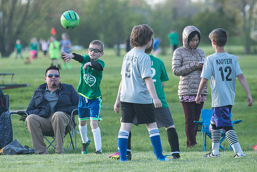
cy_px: 97
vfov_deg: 2.4
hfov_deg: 3.6
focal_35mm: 574
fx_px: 4098
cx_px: 106
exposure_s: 1/640
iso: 1600
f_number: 7.1
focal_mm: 400
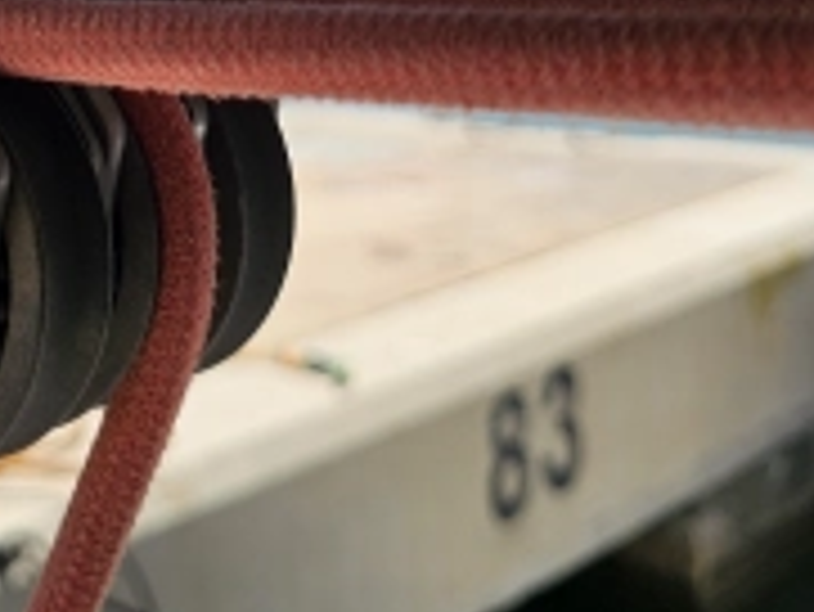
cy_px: -245
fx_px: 1647
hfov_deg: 26.2
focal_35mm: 70
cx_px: -18
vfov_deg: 19.0
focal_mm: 6.3
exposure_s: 1/726
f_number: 1.7
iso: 10
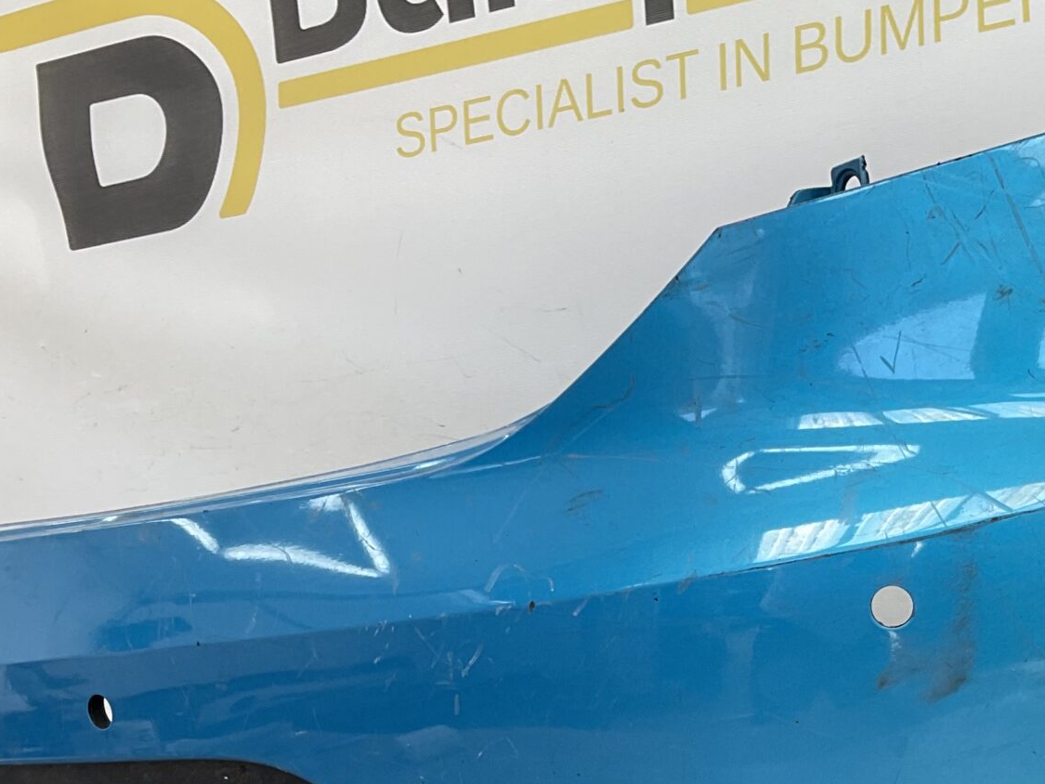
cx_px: 815
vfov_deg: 21.6
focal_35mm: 66
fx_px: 1993
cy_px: 761
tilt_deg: -12.4
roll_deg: +7.0
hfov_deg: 28.8
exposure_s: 1/117
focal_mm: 3
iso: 16
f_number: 1.8
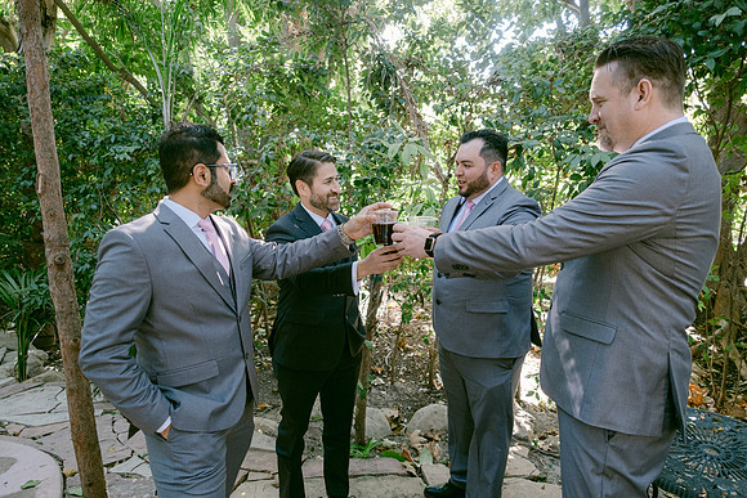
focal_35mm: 24
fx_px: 498
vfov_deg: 53.2
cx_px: 374
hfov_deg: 73.7
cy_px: 249
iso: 640
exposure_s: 1/125
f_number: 2.8
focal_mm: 16
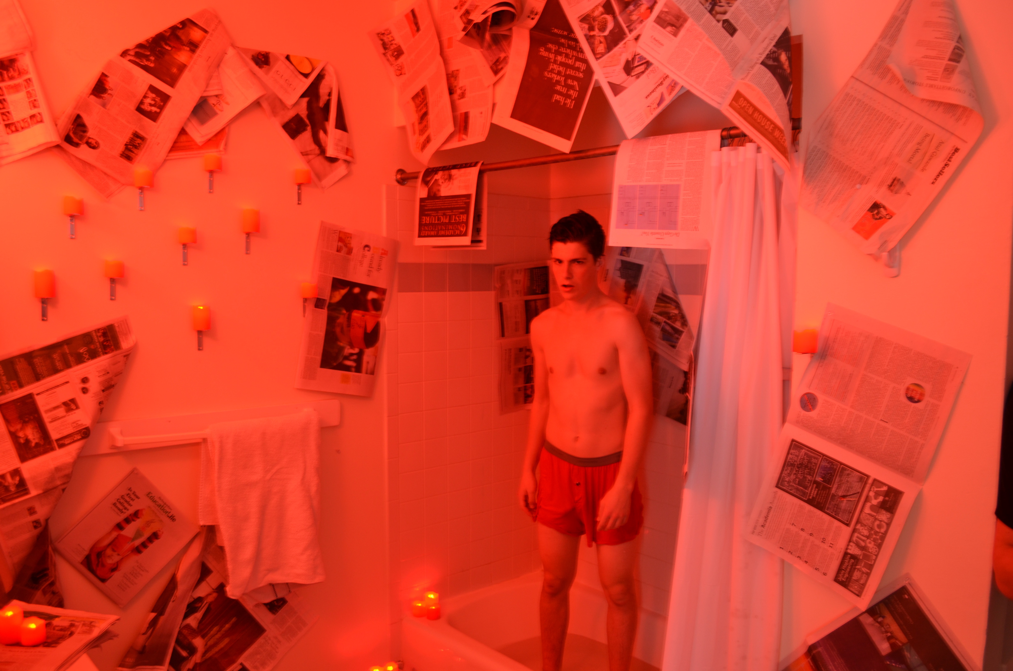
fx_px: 758
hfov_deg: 67.5
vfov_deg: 47.7
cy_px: 336
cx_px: 506
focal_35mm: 27
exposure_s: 1/5
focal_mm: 18
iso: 320
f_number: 4
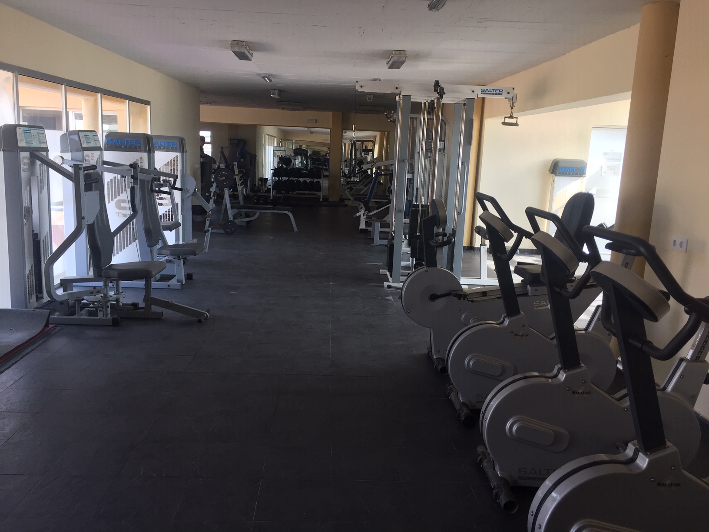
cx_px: 354
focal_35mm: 29
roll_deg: -3.1
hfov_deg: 61.7
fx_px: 594
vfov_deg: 48.2
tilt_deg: -9.7
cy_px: 266
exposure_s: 1/100
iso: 50
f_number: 2.2
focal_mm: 4.15
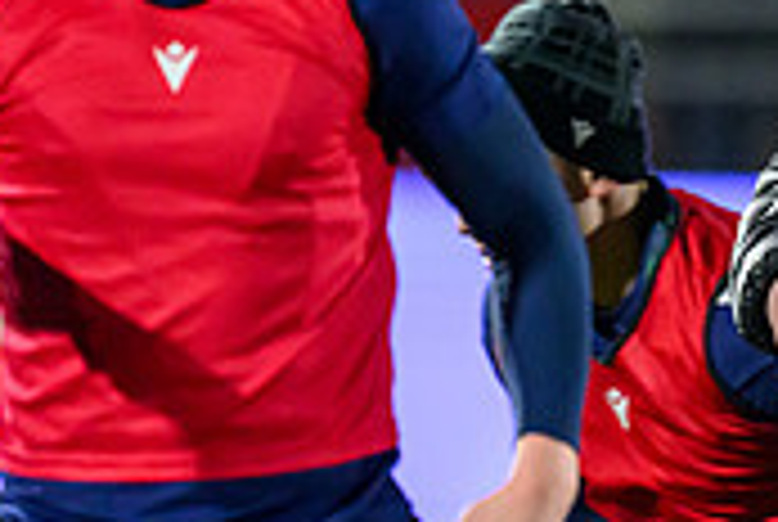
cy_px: 232
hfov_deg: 1.1
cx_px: 1277
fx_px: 40547
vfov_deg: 0.7
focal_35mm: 1873
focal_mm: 560
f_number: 4
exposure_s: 1/500
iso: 8000
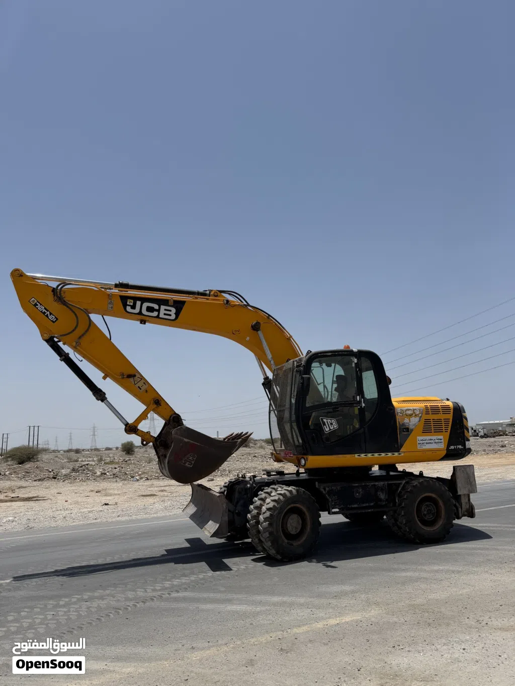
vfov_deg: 71.6
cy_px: 343
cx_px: 258
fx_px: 476
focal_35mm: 24
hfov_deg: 56.8
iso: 80
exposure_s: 1/9091
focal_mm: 6.76
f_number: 1.78
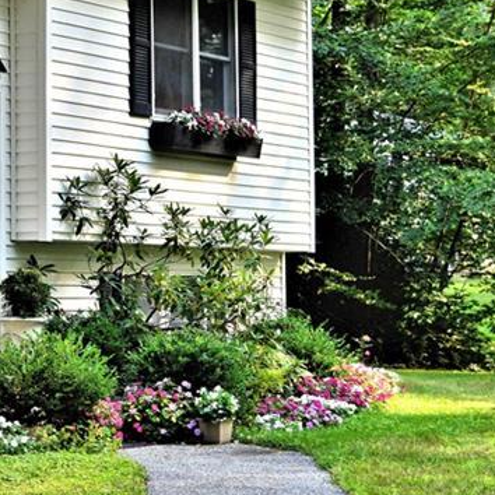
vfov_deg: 12.5
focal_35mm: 140
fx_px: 2265
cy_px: 190
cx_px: -136
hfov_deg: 12.1
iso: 100
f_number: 6.3
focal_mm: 38
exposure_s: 1/100
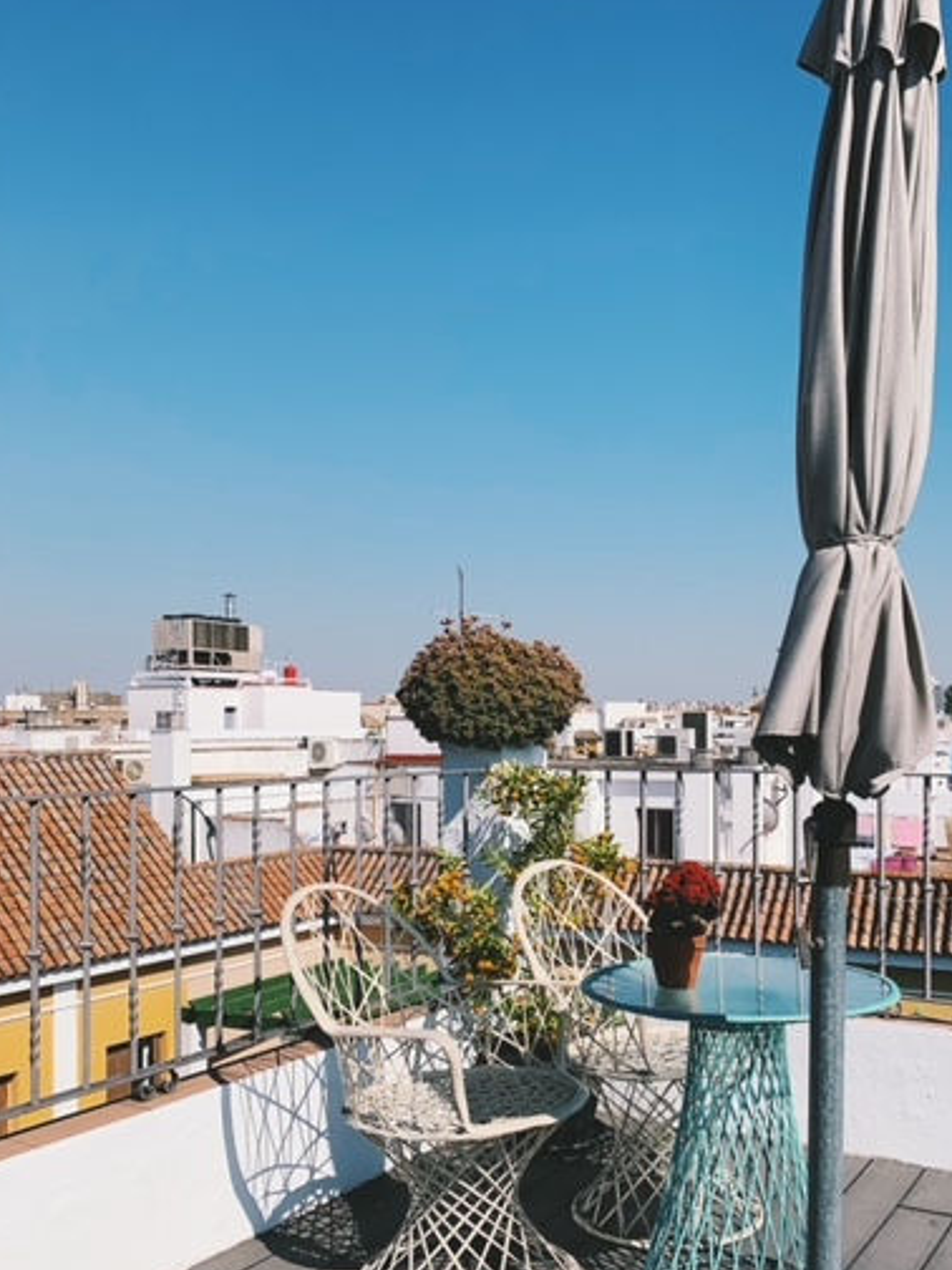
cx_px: 594
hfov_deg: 42.6
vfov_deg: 55.1
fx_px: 1210
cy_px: 736
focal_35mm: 33
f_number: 1.8
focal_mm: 4.25
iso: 25
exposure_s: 1/3937
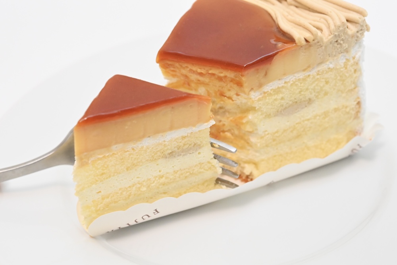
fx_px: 662
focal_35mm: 60
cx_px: 198
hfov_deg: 33.4
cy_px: 132
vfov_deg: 22.6
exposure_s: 1/160
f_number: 10
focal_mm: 60
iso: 6400
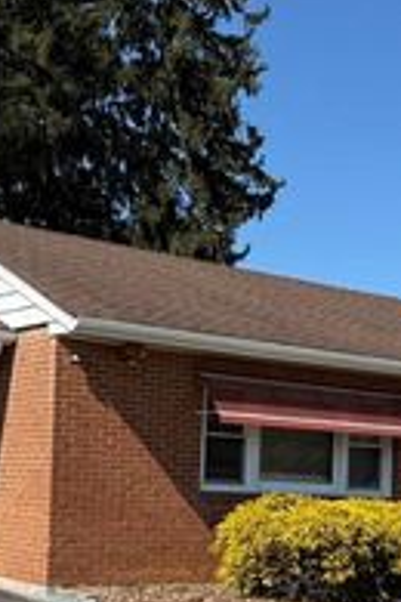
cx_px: 231
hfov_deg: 21.2
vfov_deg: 30.8
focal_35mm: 64
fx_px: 1069
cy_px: 458
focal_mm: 6.76
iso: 80
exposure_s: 1/3953
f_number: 1.78
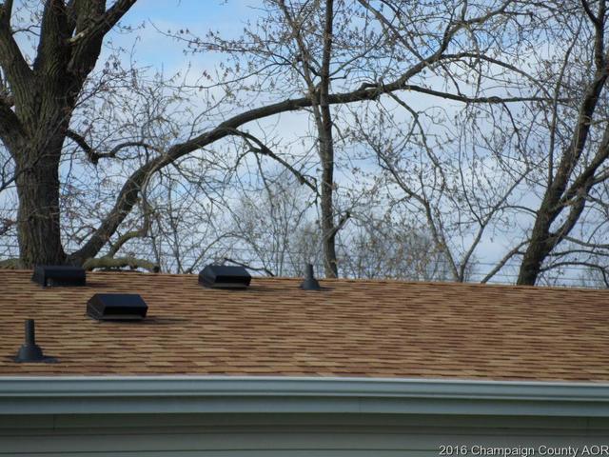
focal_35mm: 125
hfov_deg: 15.8
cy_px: 228
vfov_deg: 11.9
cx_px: 304
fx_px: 2199
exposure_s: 1/180
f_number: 6.3
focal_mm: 22.5
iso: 80
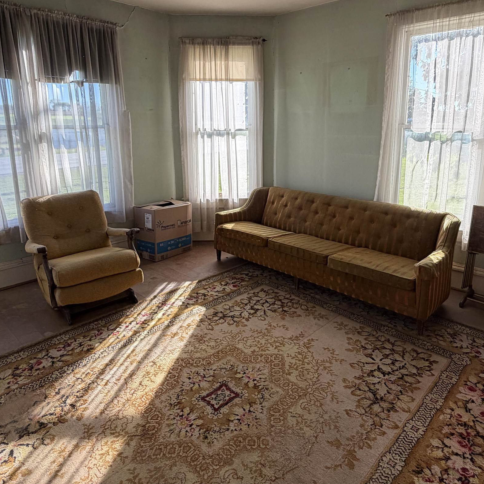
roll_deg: +0.4
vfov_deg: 64.4
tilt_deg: -10.9
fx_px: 380
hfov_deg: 64.7
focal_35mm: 24
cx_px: 276
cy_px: 194
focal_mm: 2.22
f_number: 2.2
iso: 64
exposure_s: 1/202
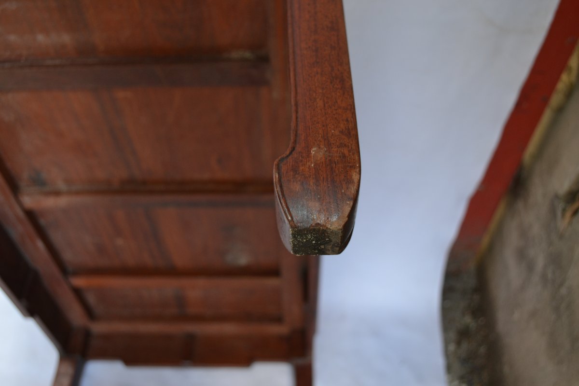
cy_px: 193
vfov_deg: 36.9
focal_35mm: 36
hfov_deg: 53.1
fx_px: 579
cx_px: 290
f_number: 4
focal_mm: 24
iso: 250
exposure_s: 1/125
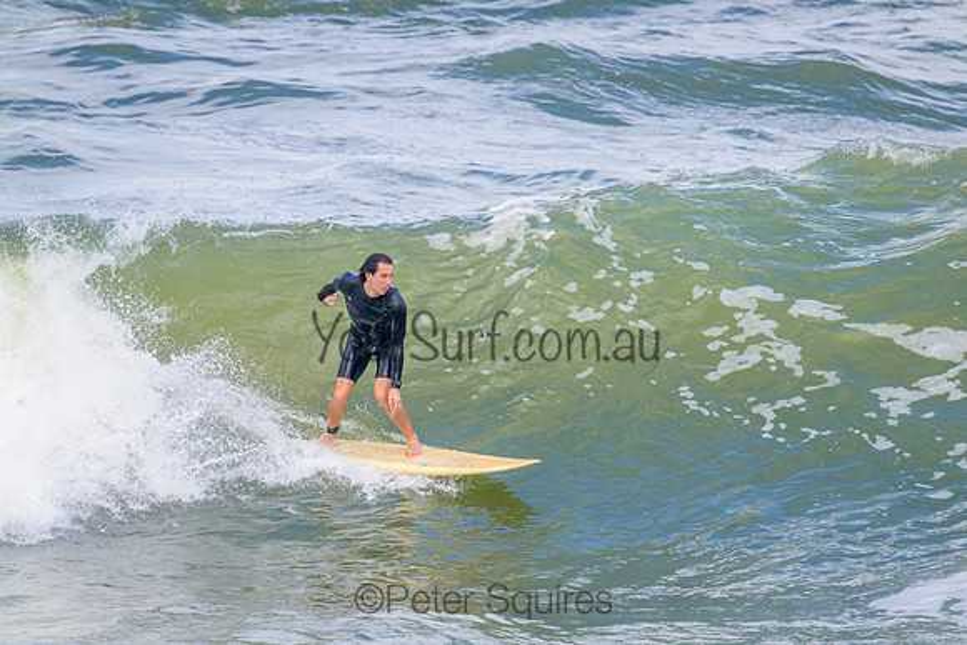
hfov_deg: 2.6
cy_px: 322
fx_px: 21493
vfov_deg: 1.7
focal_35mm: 800
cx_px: 484
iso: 1400
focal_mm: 800
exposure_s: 1/2000
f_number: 11
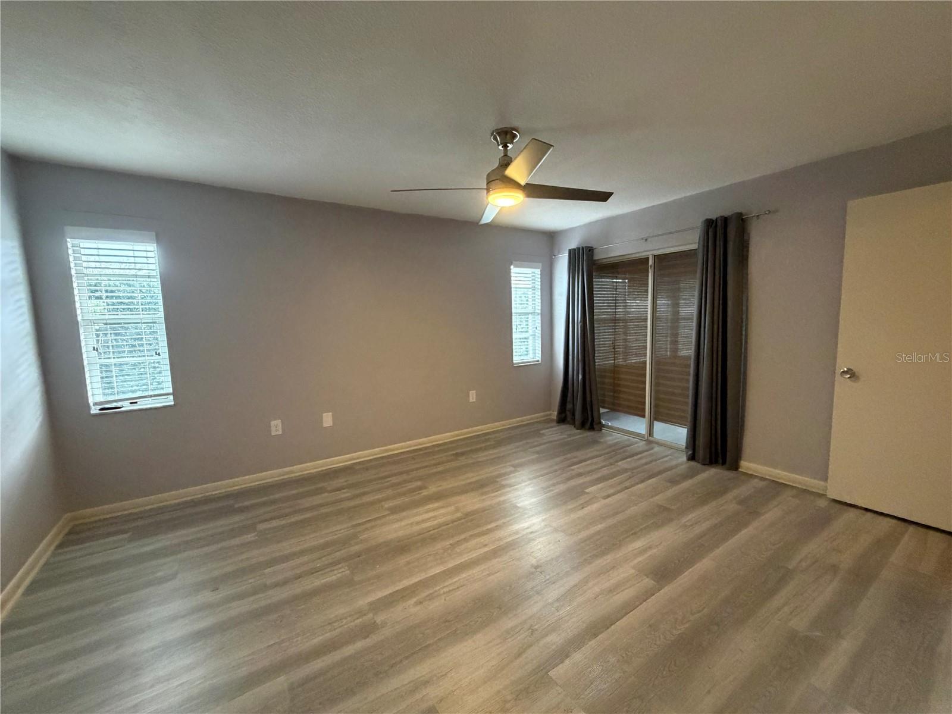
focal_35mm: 14
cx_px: 476
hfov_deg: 102.1
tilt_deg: -6.4
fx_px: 385
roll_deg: +1.7
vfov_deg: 85.7
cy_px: 357
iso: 500
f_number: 2.2
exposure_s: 1/60
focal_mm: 2.22
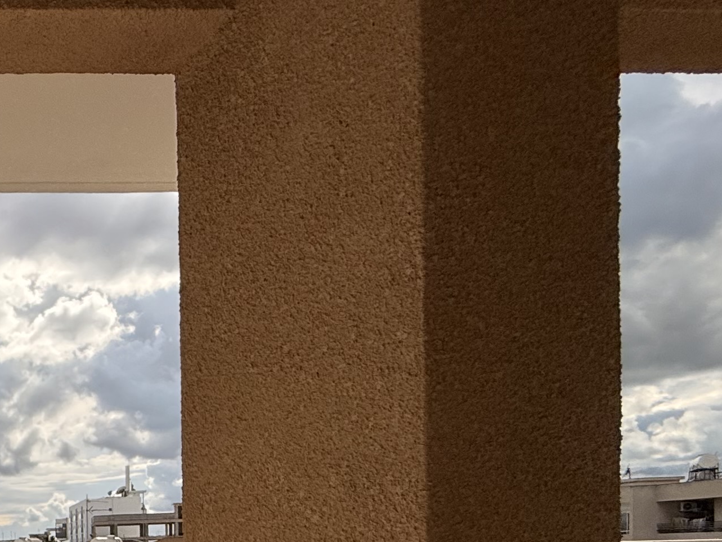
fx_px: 918
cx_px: -286
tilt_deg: -2.1
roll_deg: +0.9
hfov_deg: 30.4
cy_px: 581
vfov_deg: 29.9
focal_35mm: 44
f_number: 2.2
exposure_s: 1/6173
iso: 50
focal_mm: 2.22
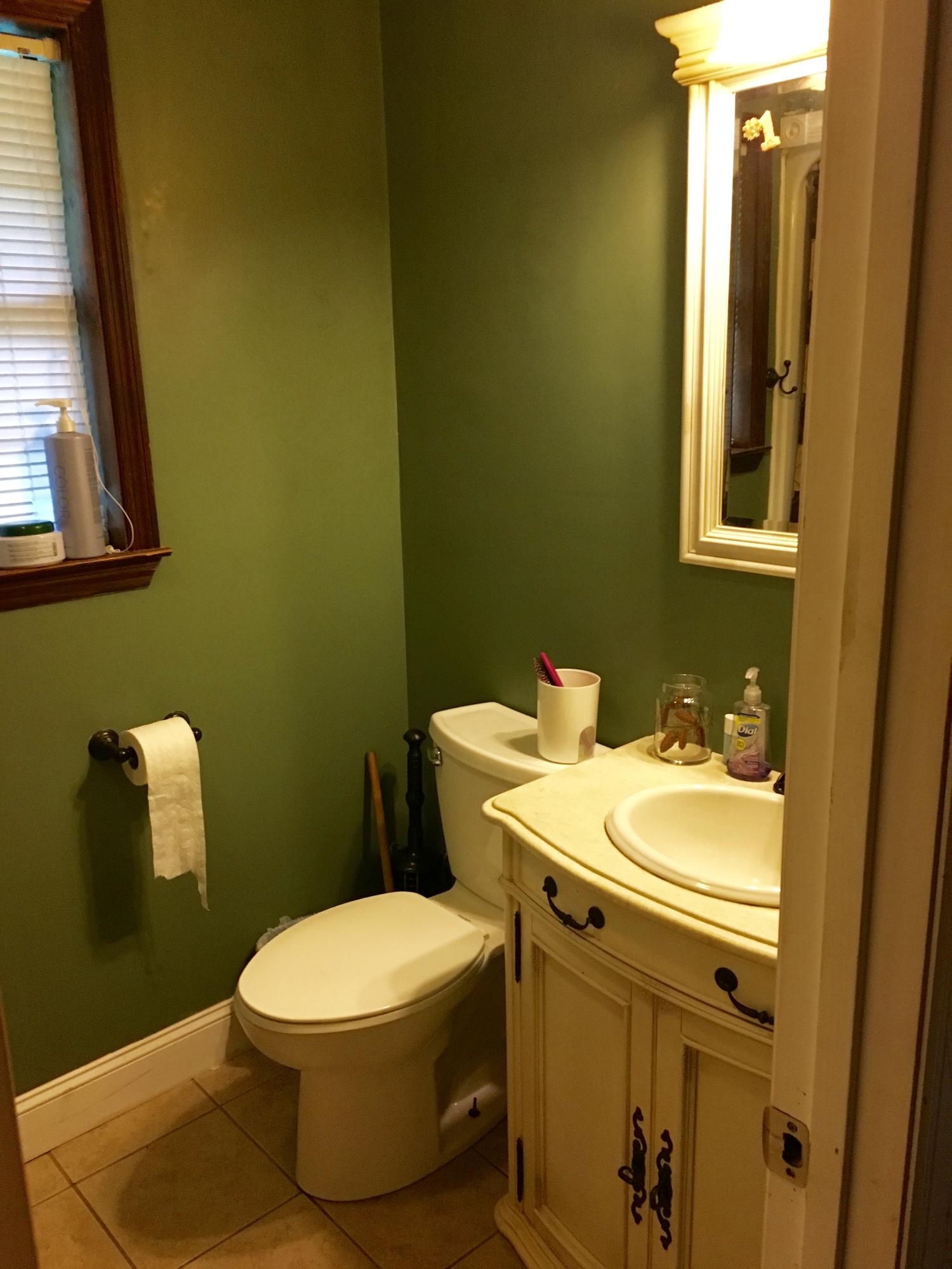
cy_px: 634
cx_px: 476
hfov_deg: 48.2
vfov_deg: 61.7
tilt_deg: -13.4
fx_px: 1063
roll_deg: +0.4
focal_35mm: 29
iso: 250
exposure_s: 1/30
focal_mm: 4.15
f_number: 2.2
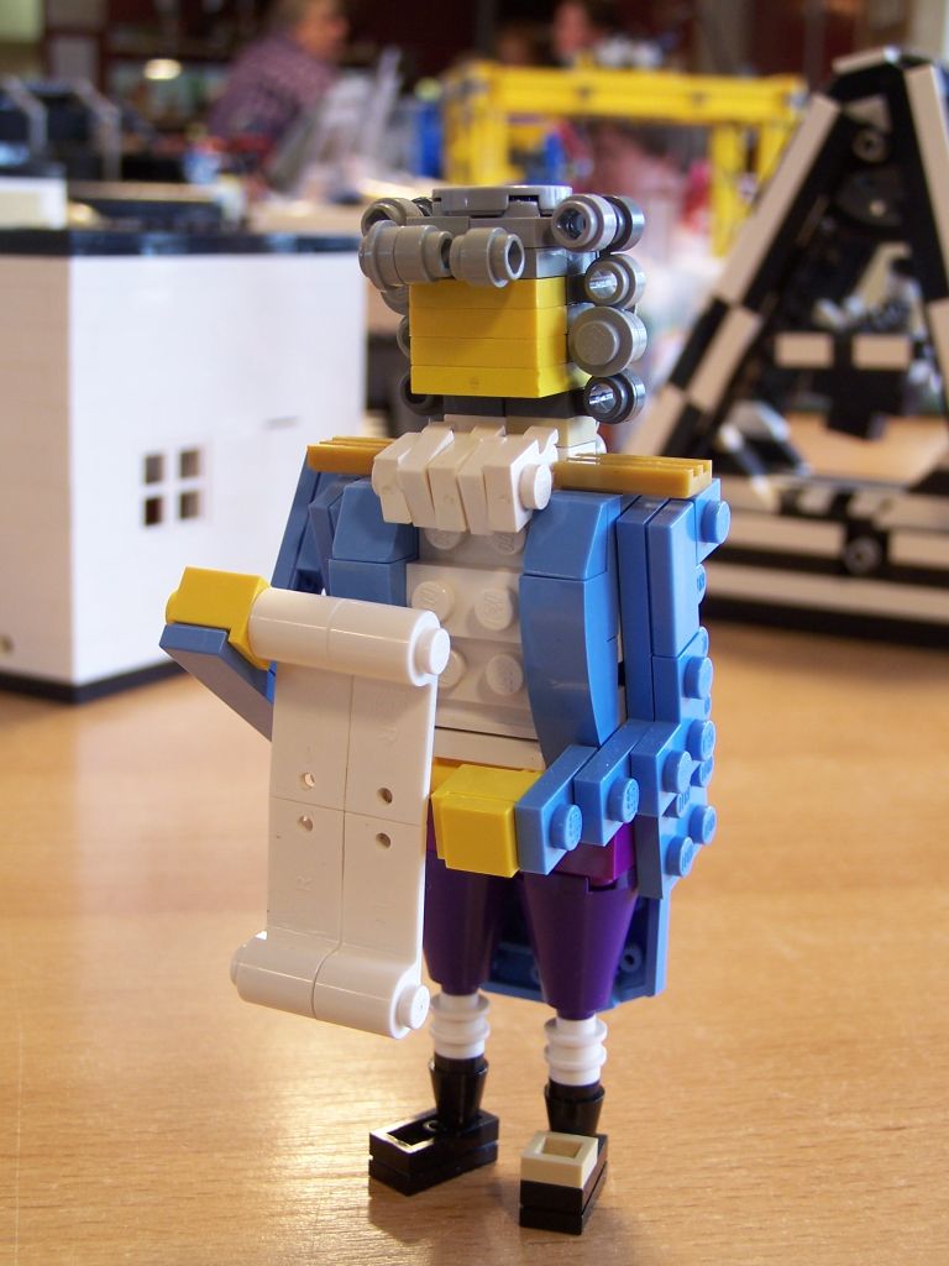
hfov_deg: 26.1
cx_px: 474
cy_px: 633
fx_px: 2047
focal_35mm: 56
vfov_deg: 34.3
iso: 80
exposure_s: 1/8
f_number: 3.1
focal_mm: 9.3
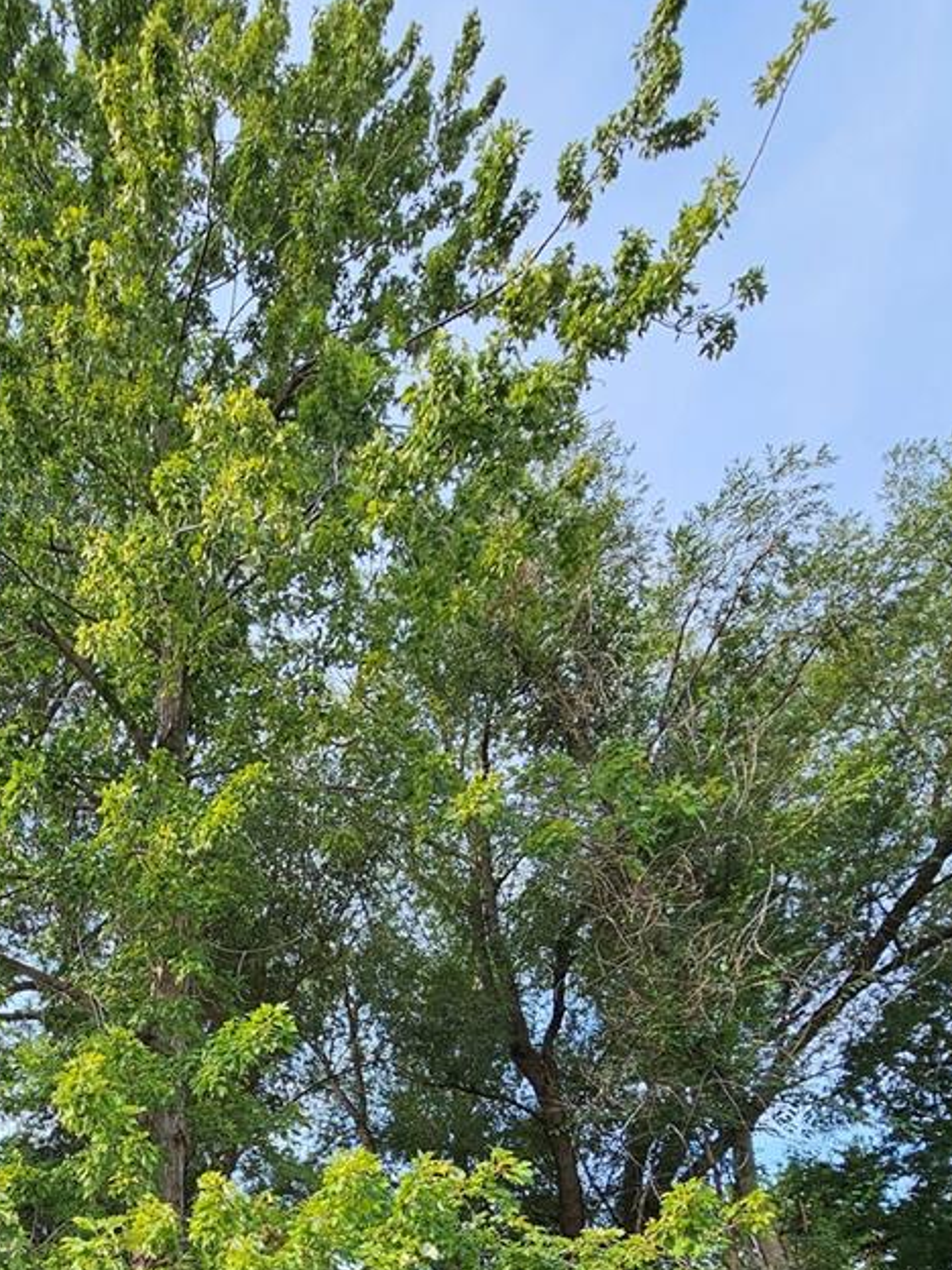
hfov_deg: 49.3
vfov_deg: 56.9
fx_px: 917
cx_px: 108
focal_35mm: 25
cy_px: 1201
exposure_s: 1/754
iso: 50
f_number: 2.2
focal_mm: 2.2
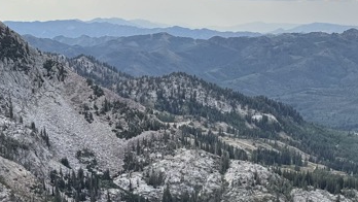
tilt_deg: -15.4
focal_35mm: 77
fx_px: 731
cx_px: 183
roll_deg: -0.3
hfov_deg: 27.5
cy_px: 204
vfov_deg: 15.4
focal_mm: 6.76
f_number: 1.78
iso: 80
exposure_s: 1/2000
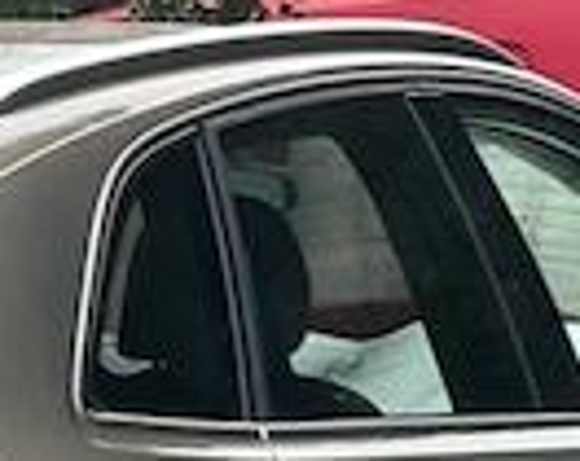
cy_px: 975
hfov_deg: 4.2
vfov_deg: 3.3
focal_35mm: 457
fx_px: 7827
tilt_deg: -4.0
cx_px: -35
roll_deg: +4.4
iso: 50
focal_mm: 9
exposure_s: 1/121
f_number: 2.8
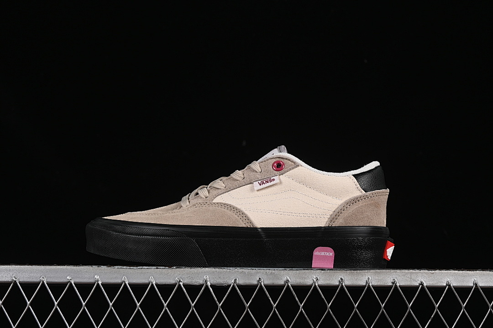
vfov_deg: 18.2
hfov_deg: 27.0
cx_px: 246
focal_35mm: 75
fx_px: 1027
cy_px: 164
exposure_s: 1/80
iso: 160
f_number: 8
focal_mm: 50
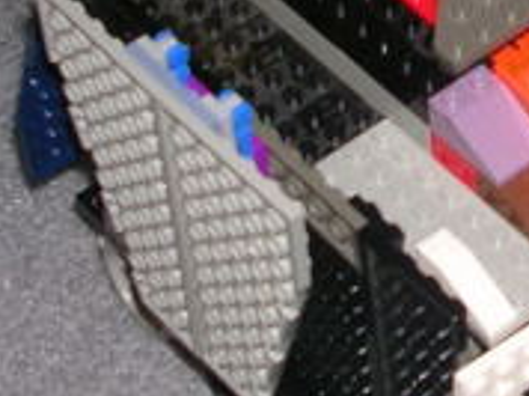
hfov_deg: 14.2
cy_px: 66
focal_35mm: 137
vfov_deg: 10.8
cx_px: 544
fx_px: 2091
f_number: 2.8
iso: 50
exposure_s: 1/60.1
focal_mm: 5.8
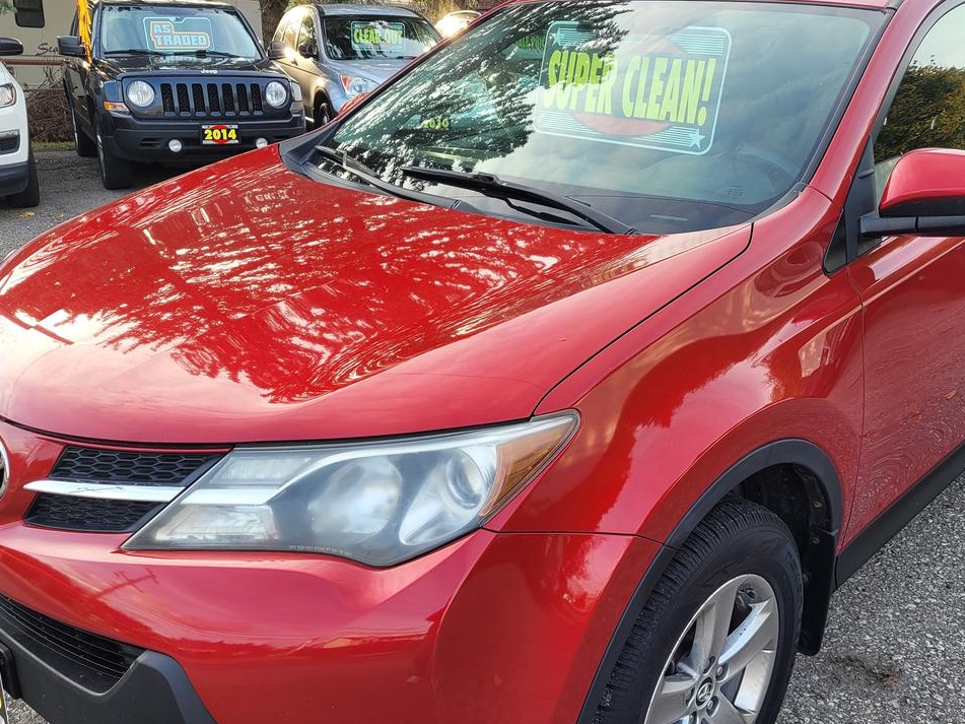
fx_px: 976
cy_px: 408
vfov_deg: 40.6
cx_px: 534
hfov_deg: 52.5
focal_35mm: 35
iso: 40
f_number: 1.8
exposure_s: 1/237
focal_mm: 5.4
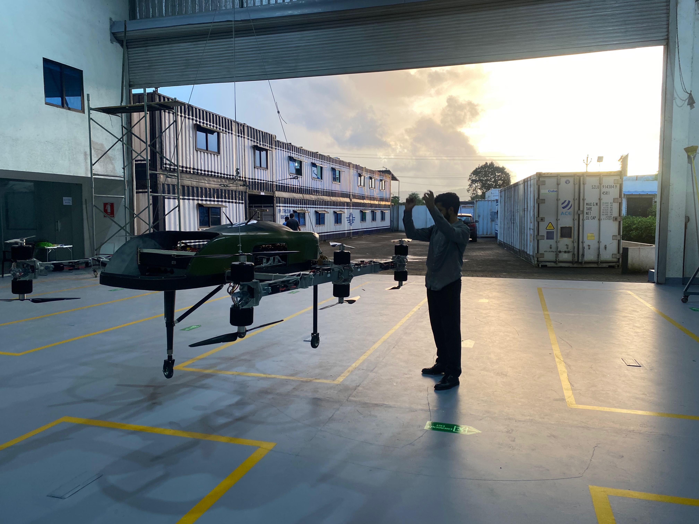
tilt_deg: -5.1
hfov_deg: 67.3
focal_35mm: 26
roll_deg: -0.6
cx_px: 350
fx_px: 525
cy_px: 262
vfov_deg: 53.1
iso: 50
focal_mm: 4.25
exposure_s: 1/100
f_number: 1.8
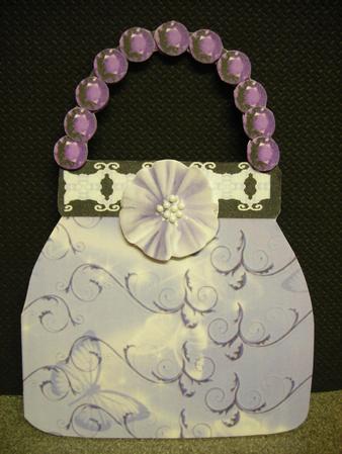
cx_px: 171
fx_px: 499
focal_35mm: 38
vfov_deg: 48.9
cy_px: 227
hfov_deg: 37.8
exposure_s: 1/4
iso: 133
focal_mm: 6.3
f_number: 3.2
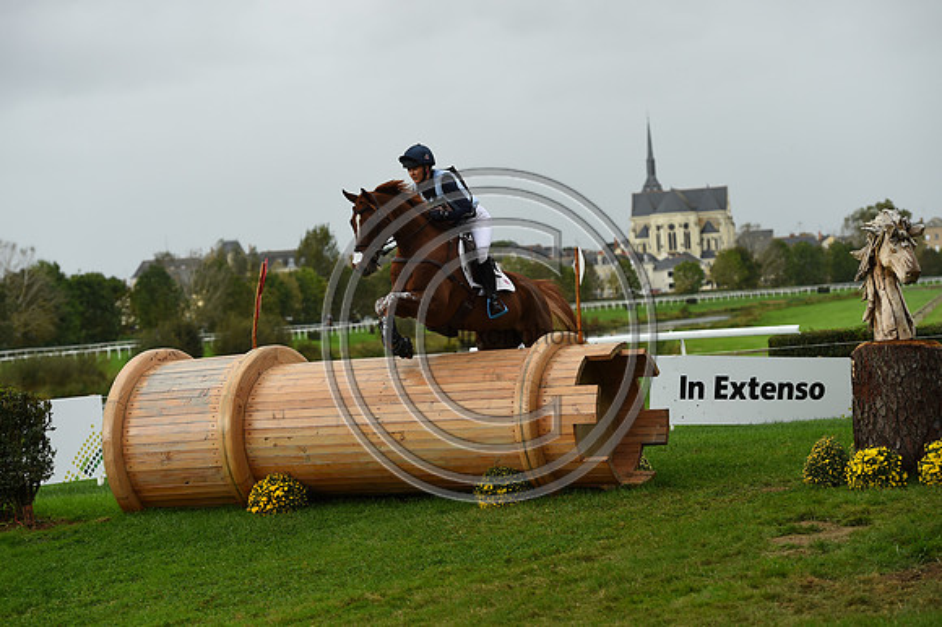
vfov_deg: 12.4
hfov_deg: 18.6
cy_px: 314
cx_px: 471
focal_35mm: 110
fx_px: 2877
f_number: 4.5
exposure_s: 1/1250
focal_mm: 110
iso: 400
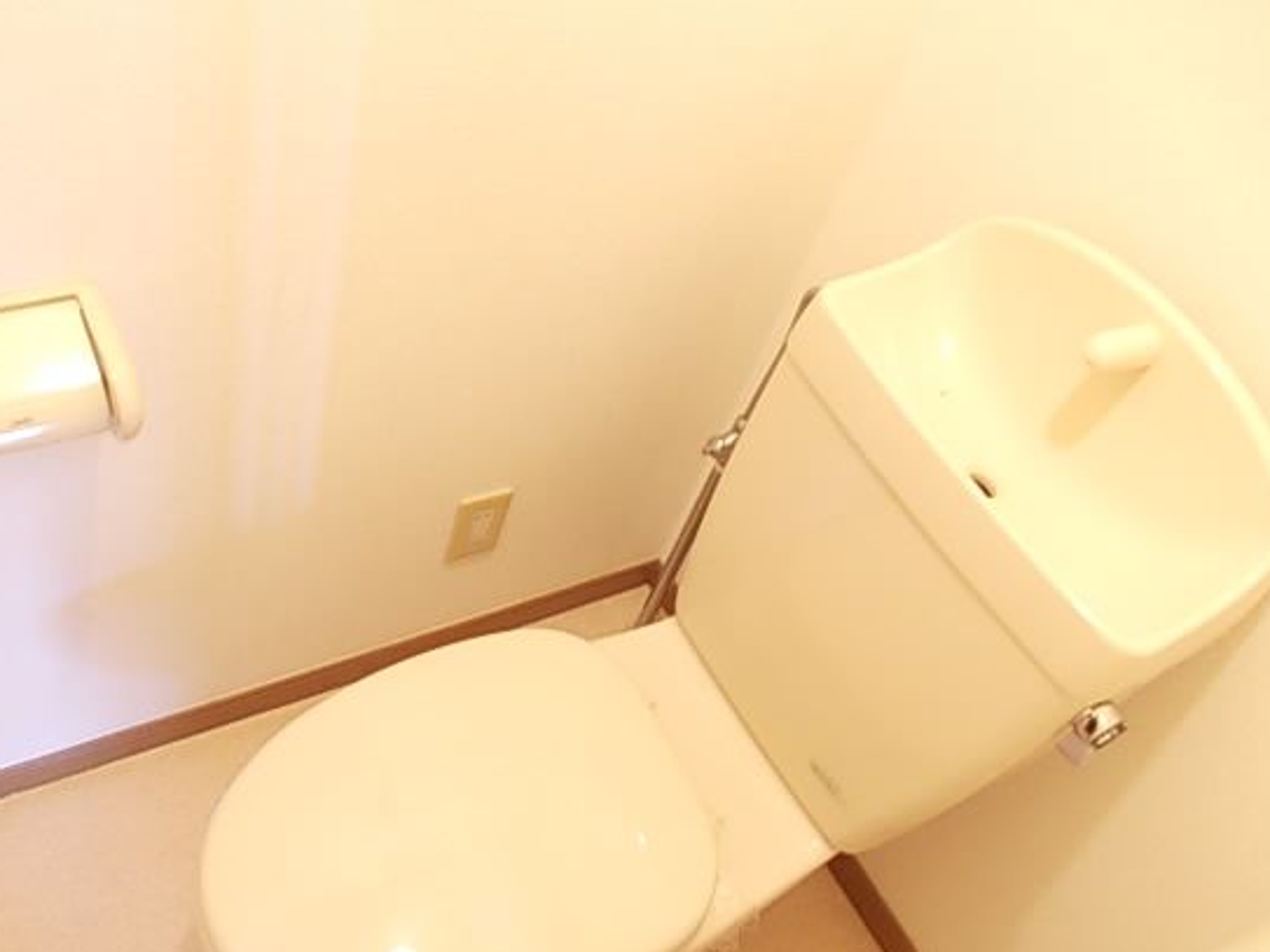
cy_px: 552
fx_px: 1210
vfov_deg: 42.8
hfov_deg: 55.3
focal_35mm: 33
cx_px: 585
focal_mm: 4
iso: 200
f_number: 2.7
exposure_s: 1/10
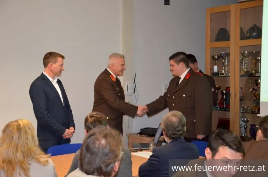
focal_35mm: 63
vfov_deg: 21.5
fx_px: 468
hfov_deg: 32.0
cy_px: 88
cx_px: 134
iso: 3200
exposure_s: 1/60
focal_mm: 42
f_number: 4.8
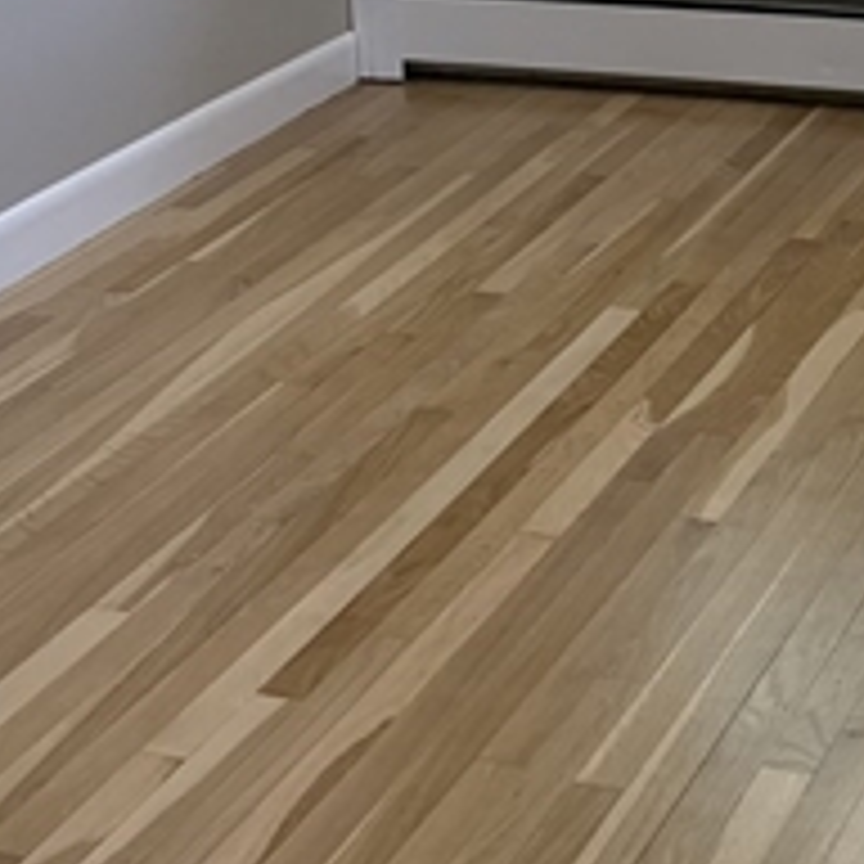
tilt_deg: -9.8
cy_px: -216
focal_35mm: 92
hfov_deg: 18.6
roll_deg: +2.2
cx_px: 752
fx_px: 2598
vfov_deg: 17.8
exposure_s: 1/159
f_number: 1.6
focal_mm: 5.96
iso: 125
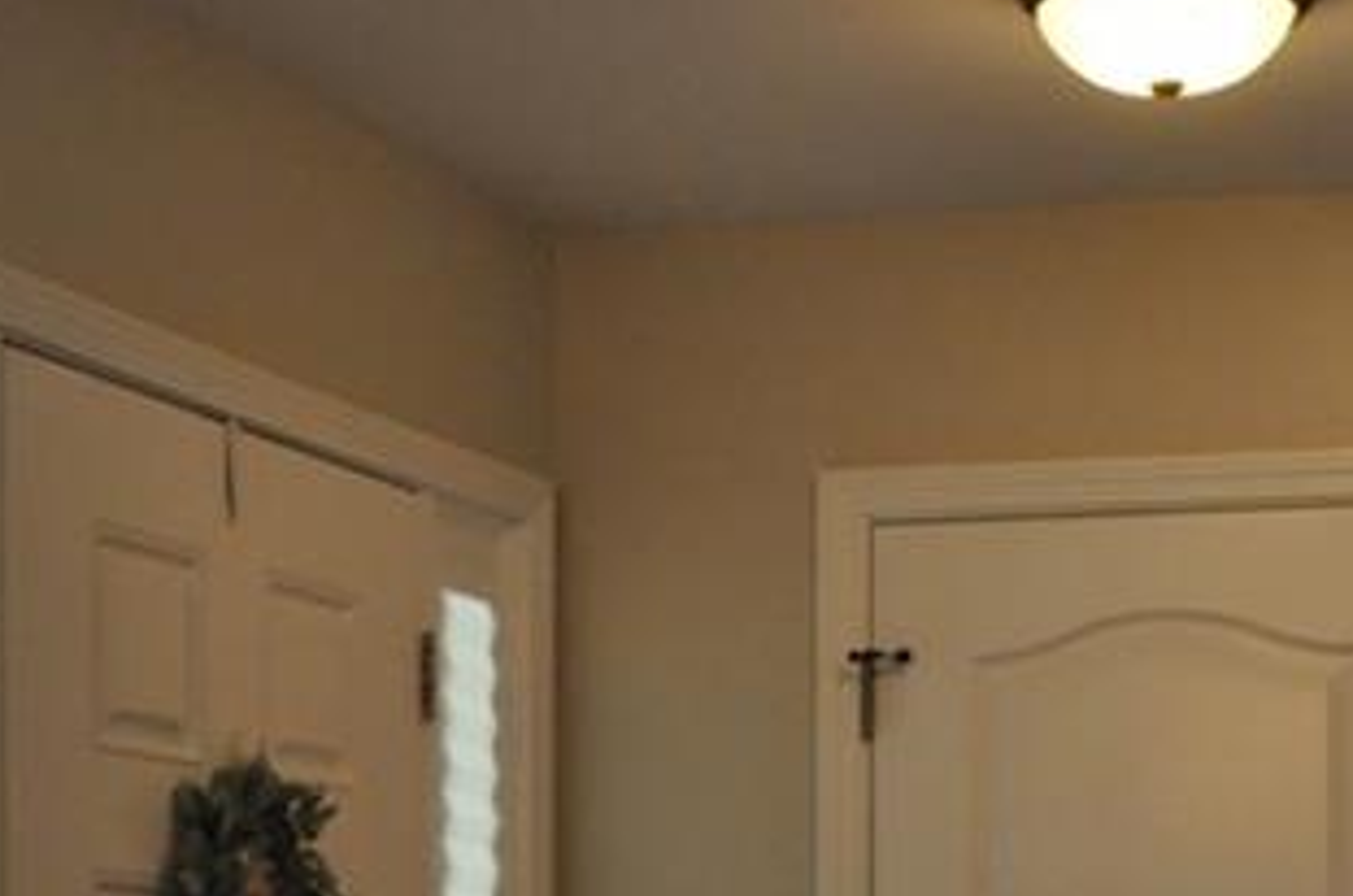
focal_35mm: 89
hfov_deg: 22.6
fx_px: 3338
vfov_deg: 14.7
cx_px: 1083
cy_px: 1124
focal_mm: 18
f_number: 9
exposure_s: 1/30
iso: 1250
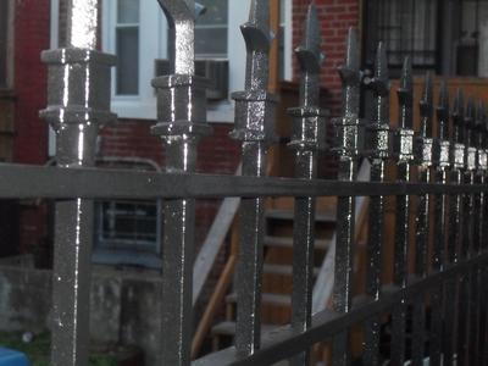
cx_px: 244
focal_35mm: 77
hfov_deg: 25.3
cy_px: 183
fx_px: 1086
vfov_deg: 19.1
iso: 400
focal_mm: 13.6
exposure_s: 1/60
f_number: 5
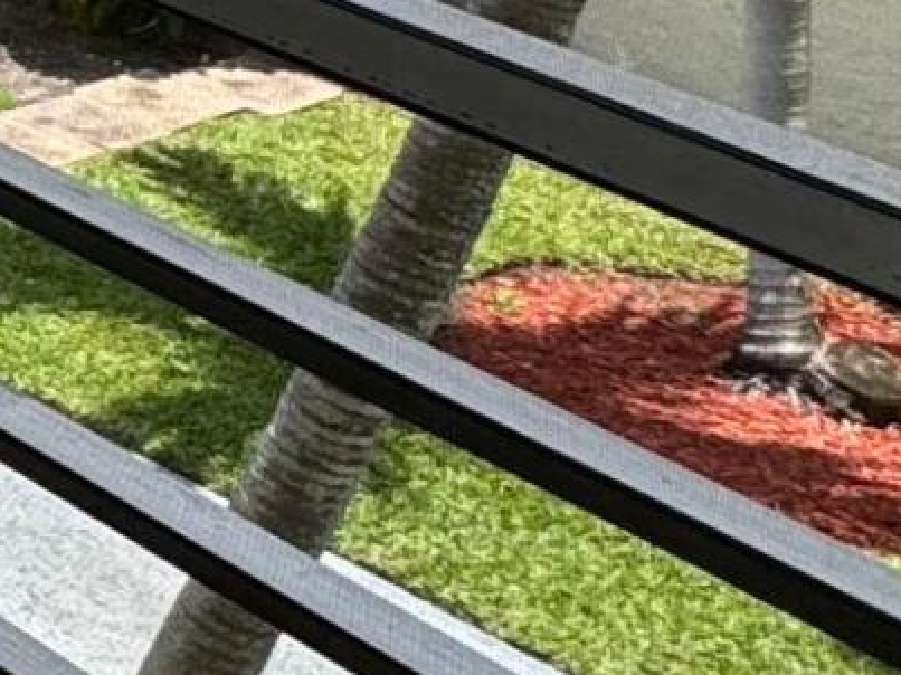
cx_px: -1272
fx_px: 2602
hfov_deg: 13.8
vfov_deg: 14.4
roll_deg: -0.9
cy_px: -107
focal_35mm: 100
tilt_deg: -20.7
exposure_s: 1/849
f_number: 2.2
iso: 50
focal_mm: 2.22
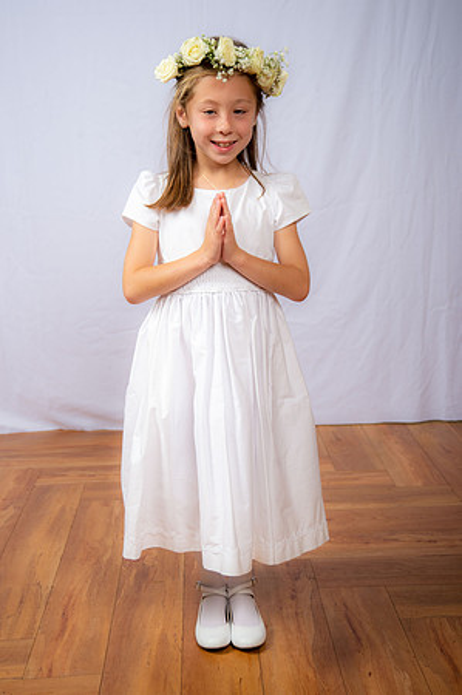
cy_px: 348
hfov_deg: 25.9
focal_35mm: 52
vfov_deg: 38.2
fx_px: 1003
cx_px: 231
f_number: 6.3
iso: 250
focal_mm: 52
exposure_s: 1/160
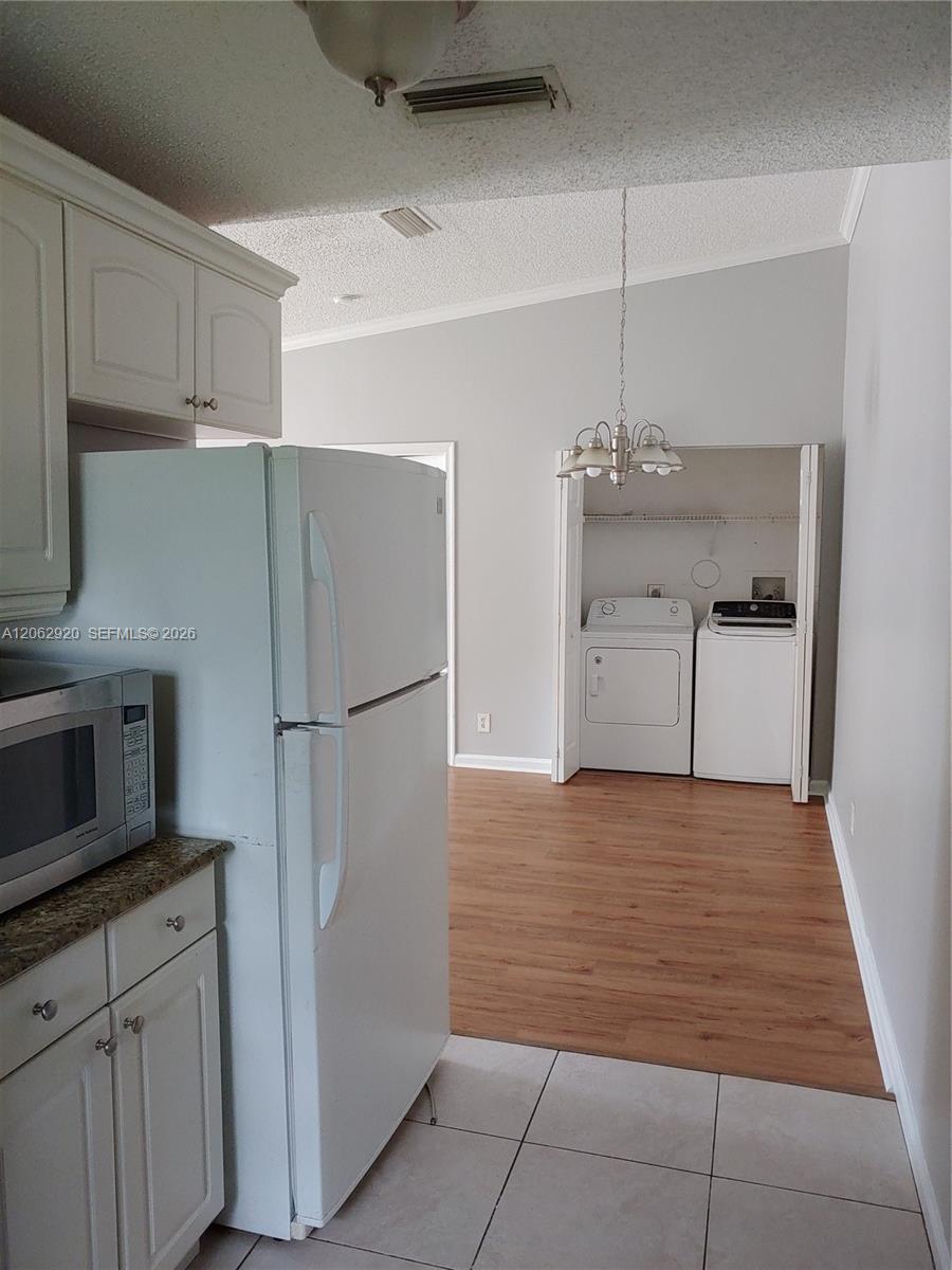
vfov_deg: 69.4
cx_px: 476
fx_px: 917
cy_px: 635
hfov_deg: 54.9
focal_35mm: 25
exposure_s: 1/60
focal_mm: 4.23
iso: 100
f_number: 1.5
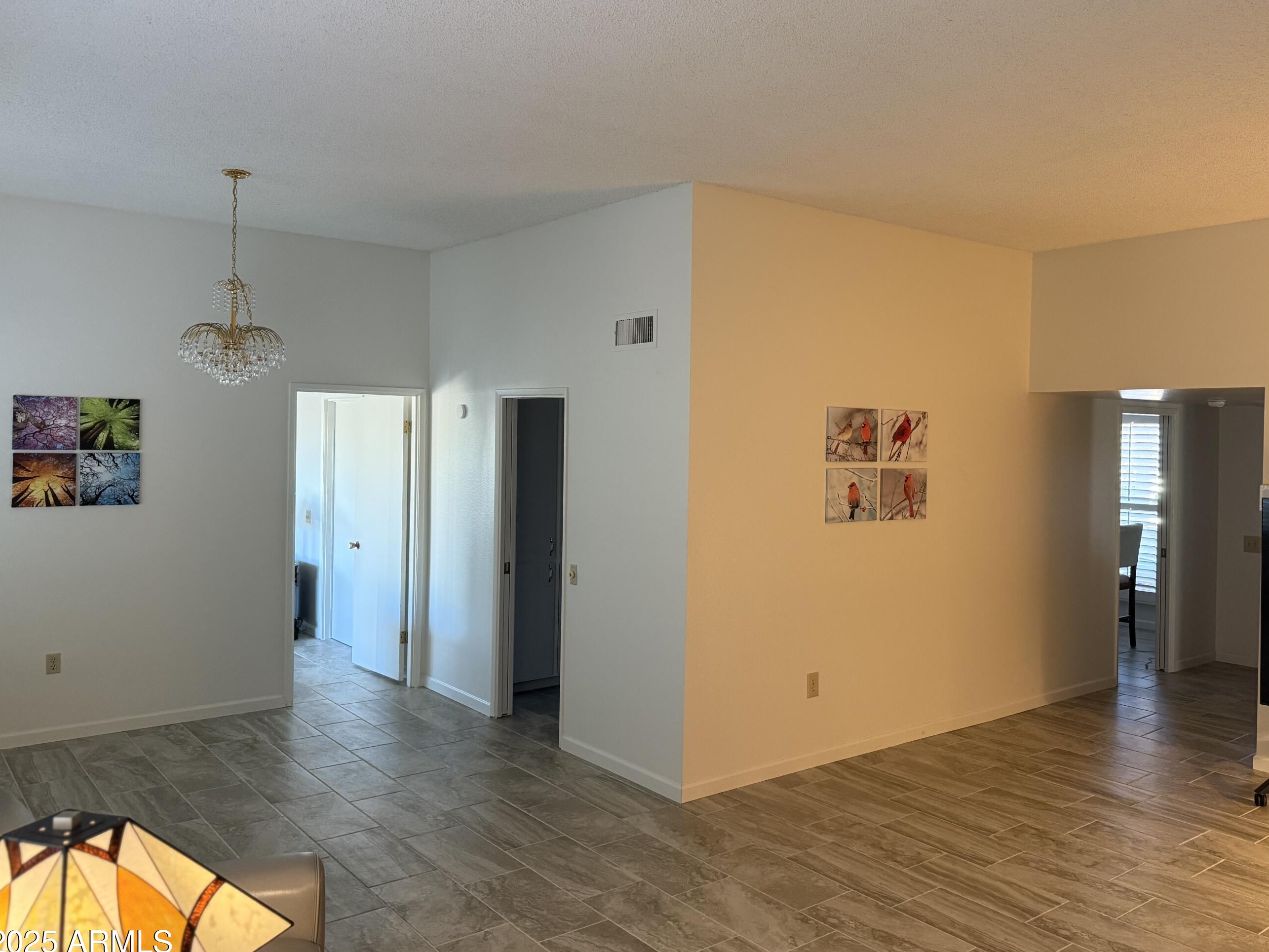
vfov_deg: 49.7
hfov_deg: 63.1
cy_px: 438
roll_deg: -1.4
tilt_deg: +0.4
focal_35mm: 28
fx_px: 1027
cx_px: 727
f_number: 1.78
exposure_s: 1/60
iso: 320
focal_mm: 6.76
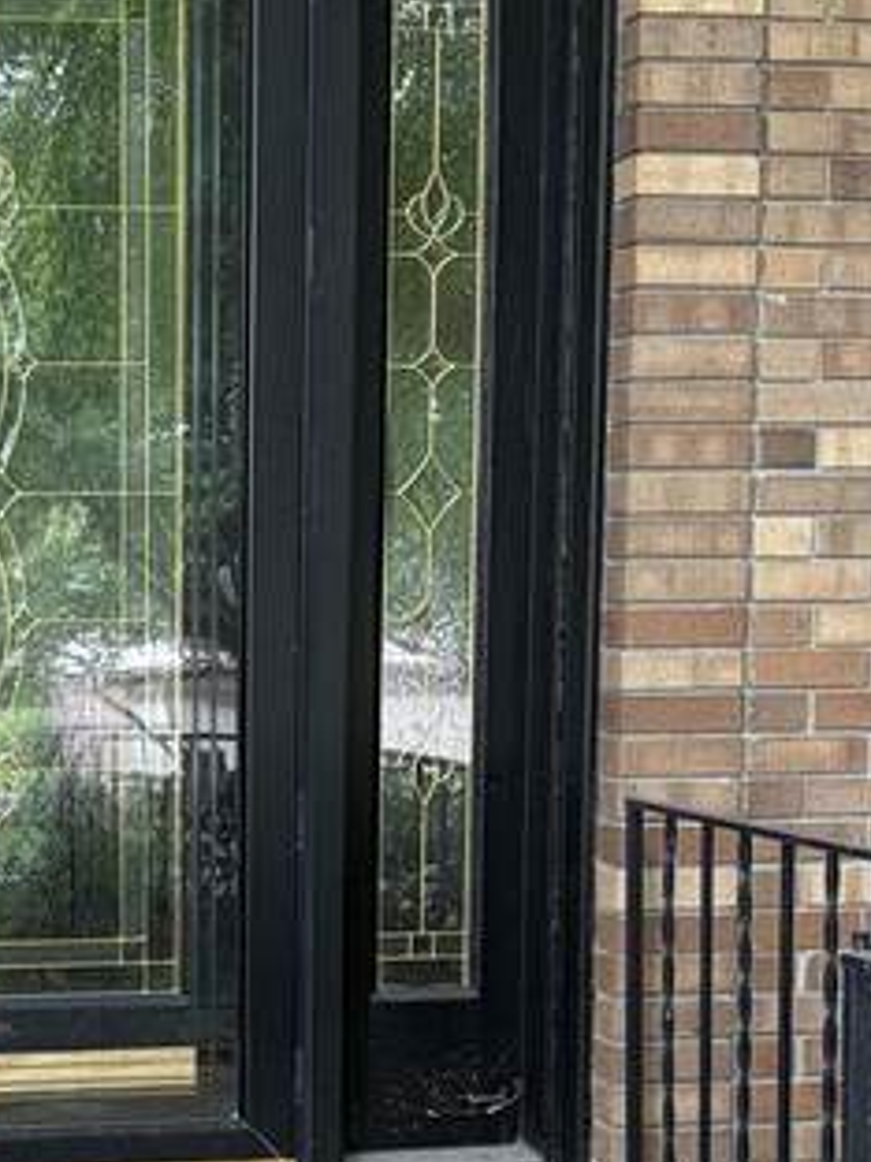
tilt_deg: -5.4
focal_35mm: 80
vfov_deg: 24.1
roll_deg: +1.0
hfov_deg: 18.1
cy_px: 890
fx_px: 2684
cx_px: 41
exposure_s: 1/121
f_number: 1.6
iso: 64
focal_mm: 5.96
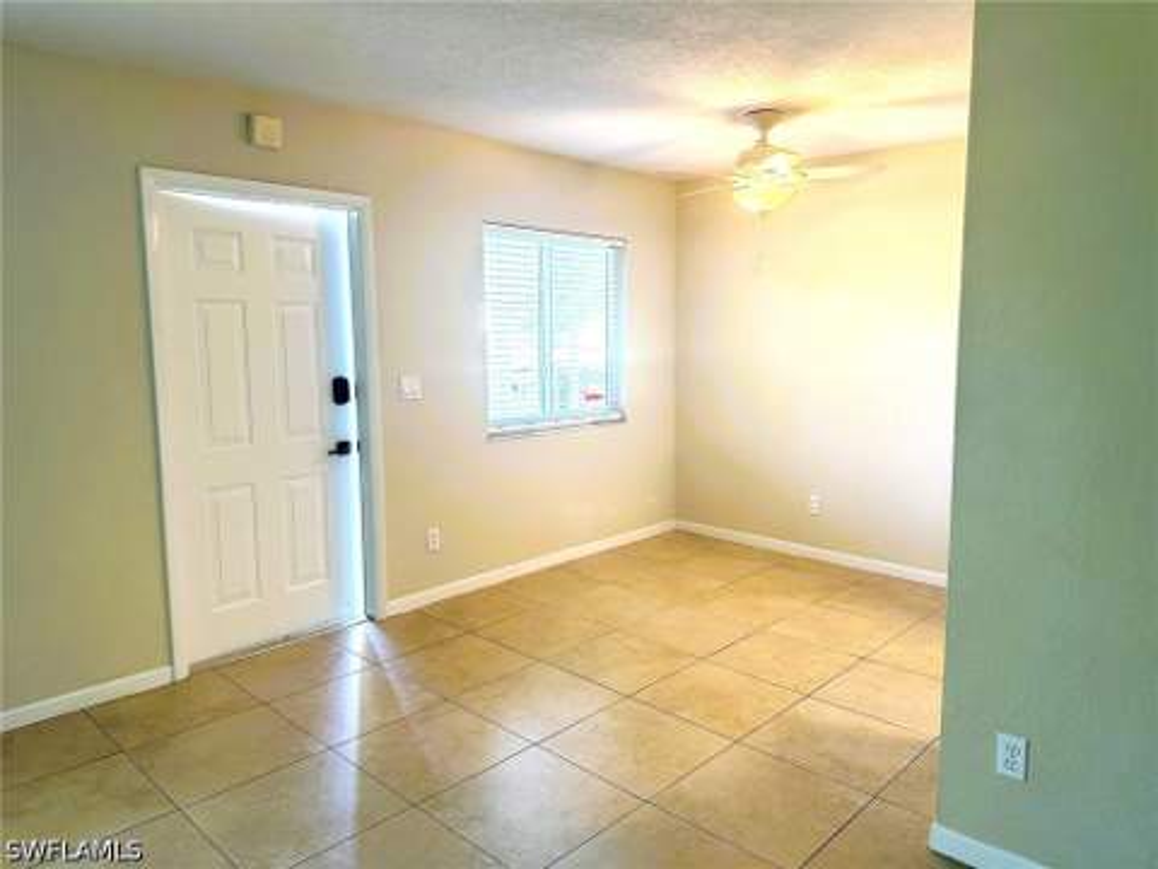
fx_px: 803
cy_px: 434
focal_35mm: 24
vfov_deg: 56.8
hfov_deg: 71.6
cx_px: 579
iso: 160
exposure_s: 1/120
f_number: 1.78
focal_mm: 6.86
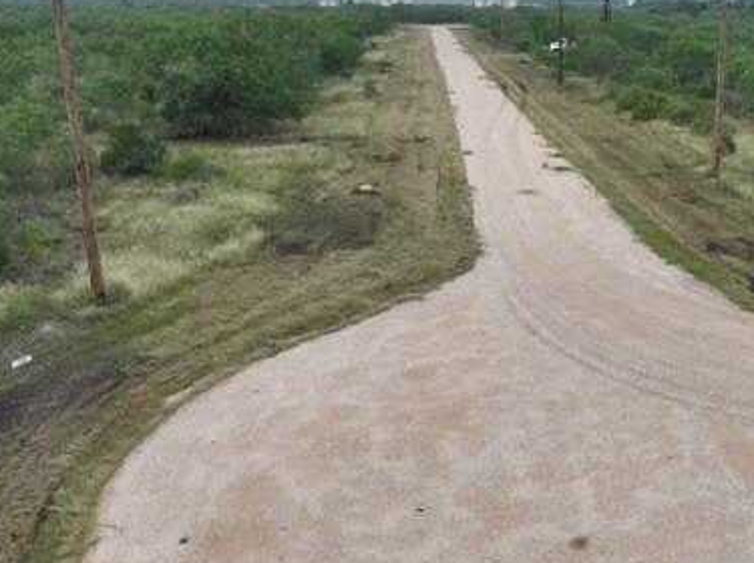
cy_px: 230
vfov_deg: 34.9
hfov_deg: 44.8
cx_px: 533
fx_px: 892
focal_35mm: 41
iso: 100
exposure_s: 1/400
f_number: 2.8
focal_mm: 12.29
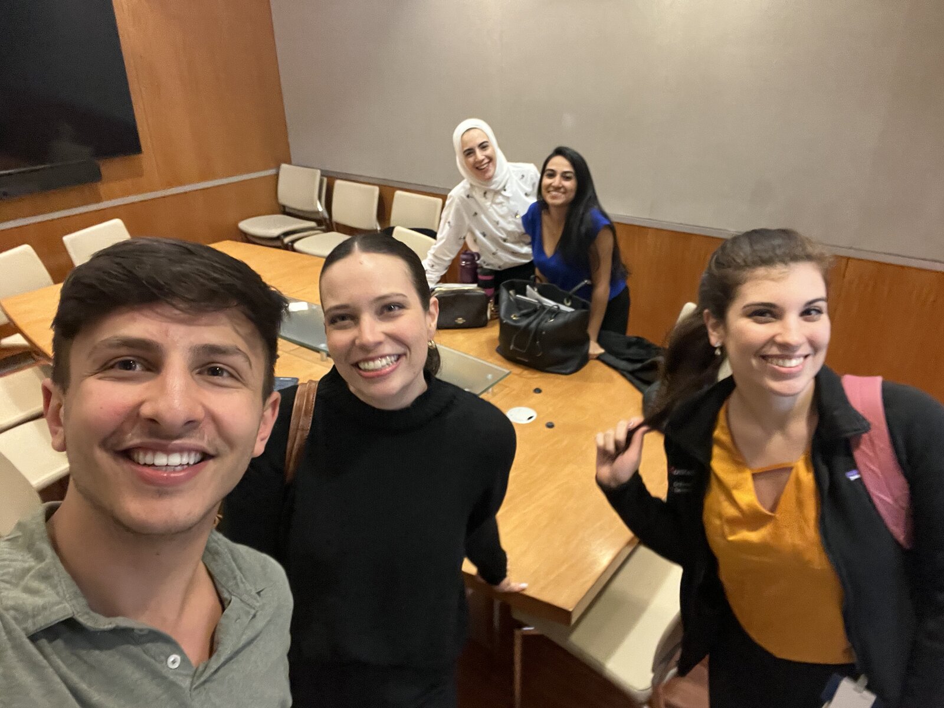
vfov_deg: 58.9
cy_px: 354
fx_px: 627
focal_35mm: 23
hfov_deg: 73.9
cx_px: 472
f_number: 2.2
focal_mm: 2.71
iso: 500
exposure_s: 1/30
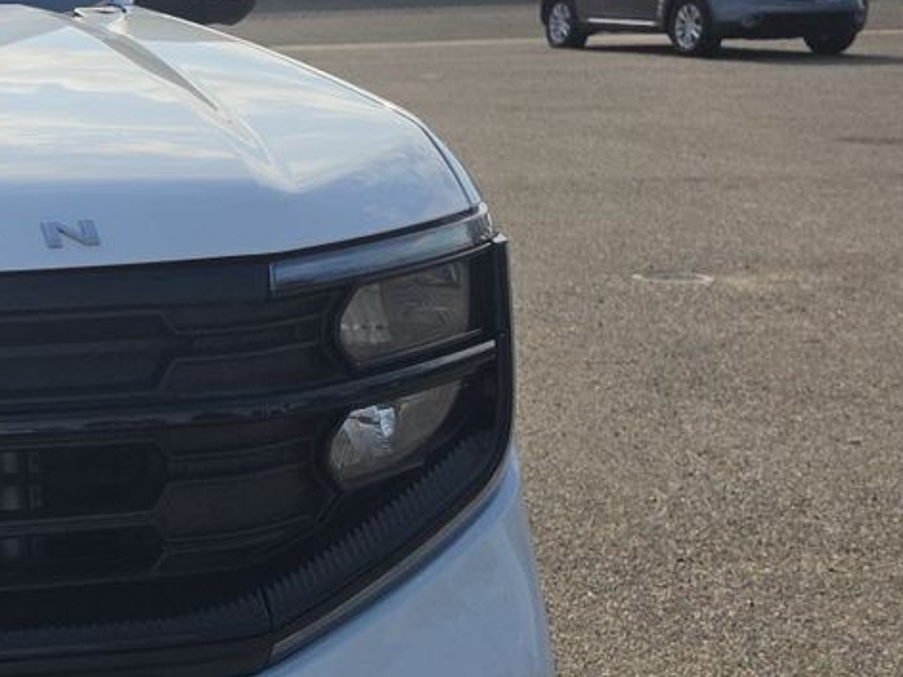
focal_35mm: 78
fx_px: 2035
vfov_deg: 18.9
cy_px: 388
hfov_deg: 20.9
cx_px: -482
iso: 35
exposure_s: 1/7940
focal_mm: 6.5
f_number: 1.4
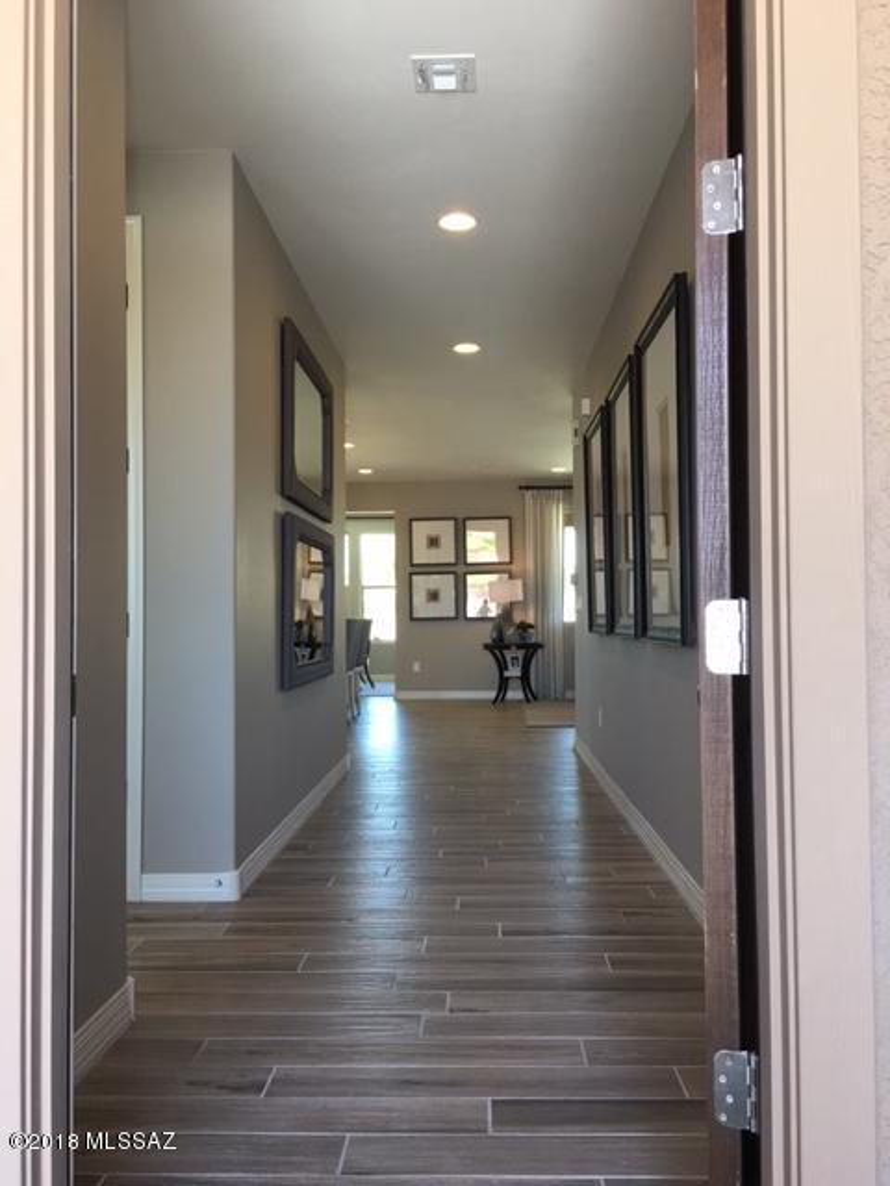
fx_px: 994
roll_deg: +0.7
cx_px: 445
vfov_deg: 61.7
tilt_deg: +2.6
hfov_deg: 48.2
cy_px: 593
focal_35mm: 29
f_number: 2.2
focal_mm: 4.15
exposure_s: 1/30
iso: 25
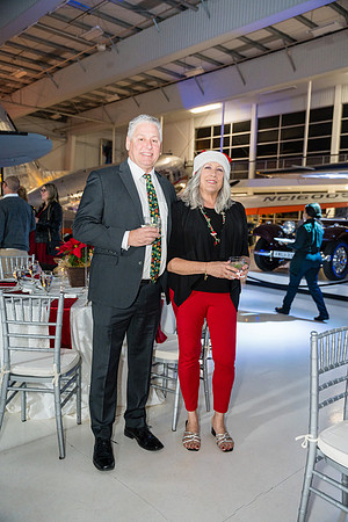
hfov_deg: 42.3
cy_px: 261
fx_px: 449
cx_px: 174
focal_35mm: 31
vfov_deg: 60.3
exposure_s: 1/250
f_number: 2.8
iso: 3200
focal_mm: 31
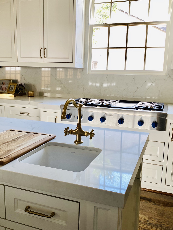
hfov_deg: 40.6
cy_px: 114
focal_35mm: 35
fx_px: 233
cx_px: 78
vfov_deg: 52.6
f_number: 1.8
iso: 40
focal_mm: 4.25
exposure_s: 1/121
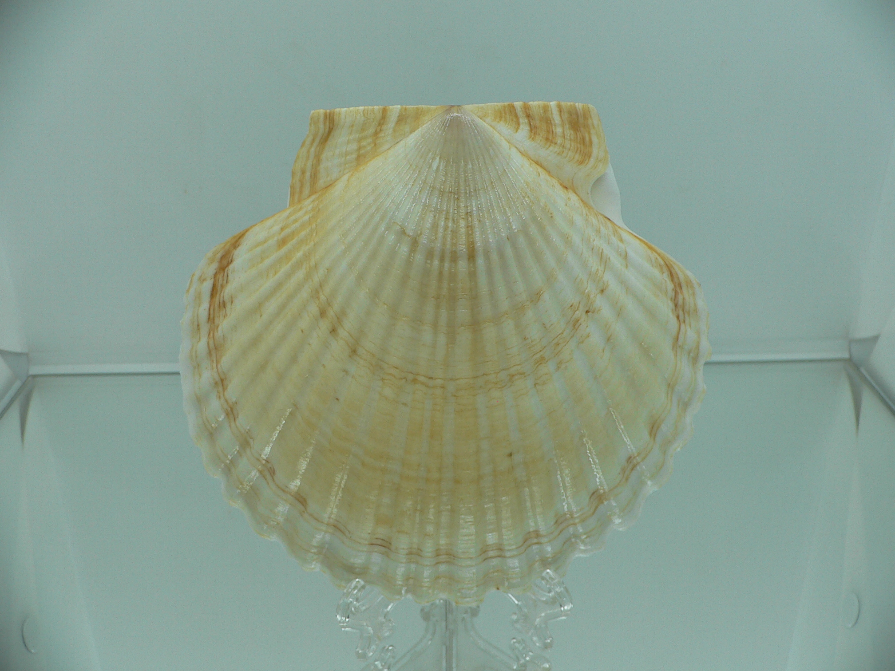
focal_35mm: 35
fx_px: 905
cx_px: 448
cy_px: 336
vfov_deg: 40.7
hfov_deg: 52.6
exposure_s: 1/60
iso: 80
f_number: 2.8
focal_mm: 4.6
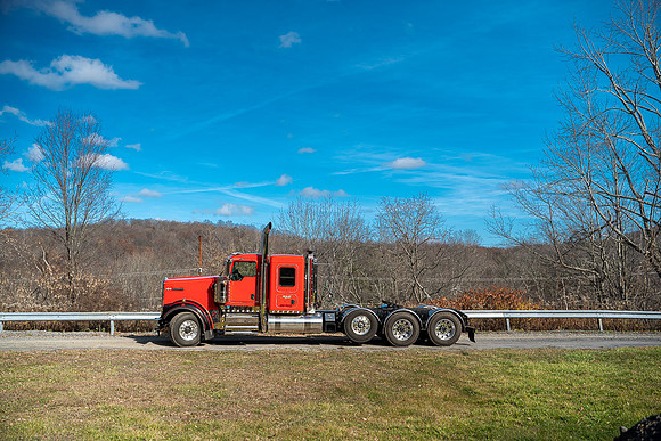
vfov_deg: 37.9
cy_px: 220
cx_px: 330
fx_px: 643
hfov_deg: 54.4
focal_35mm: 35
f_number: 3.2
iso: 100
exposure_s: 1/100
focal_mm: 35
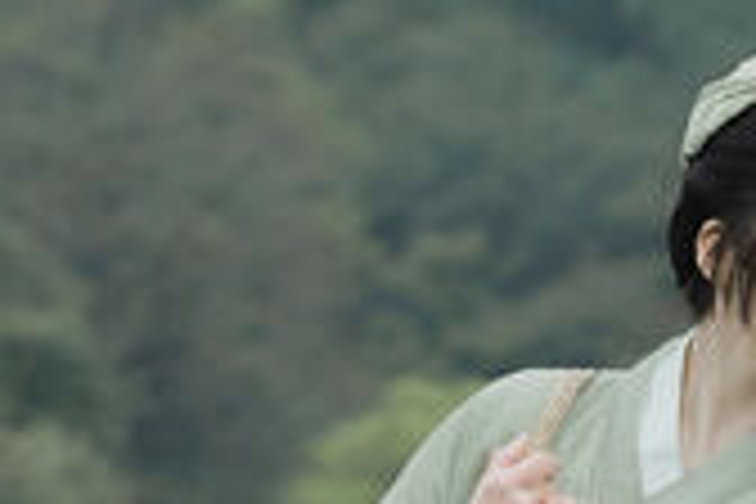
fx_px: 15770
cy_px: 756
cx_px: -36
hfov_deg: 2.7
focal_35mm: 751
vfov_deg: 1.8
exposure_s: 1/640
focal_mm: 105
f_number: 4
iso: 250
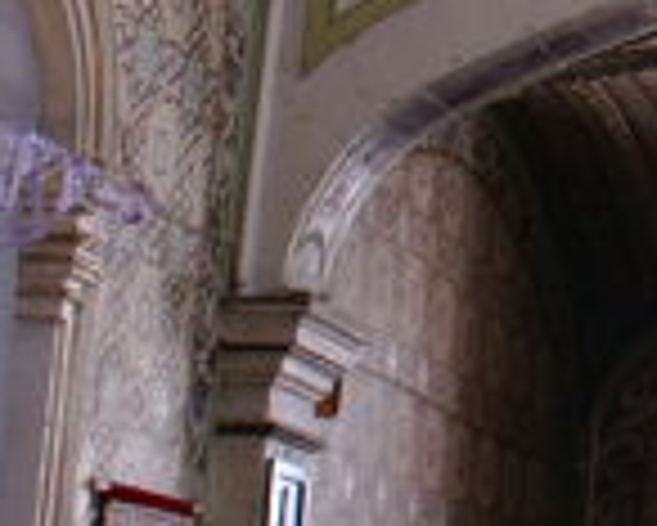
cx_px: 1325
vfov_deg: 8.6
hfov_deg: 10.5
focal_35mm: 169
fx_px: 3288
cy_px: -537
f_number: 4
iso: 200
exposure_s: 1/30
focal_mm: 22
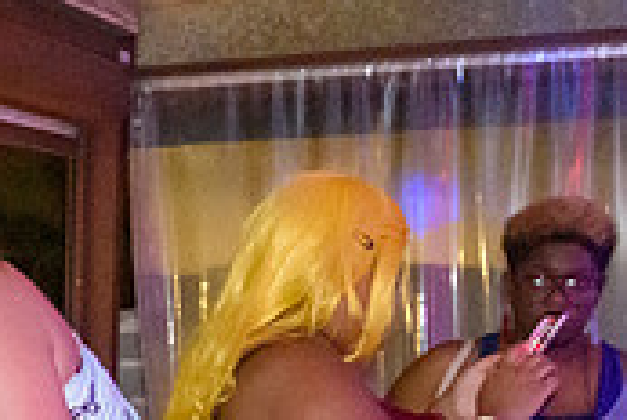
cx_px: -195
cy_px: 565
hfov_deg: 19.0
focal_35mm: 99
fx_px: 1727
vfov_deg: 13.3
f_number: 3.5
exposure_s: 1/60
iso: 6400
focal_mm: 18
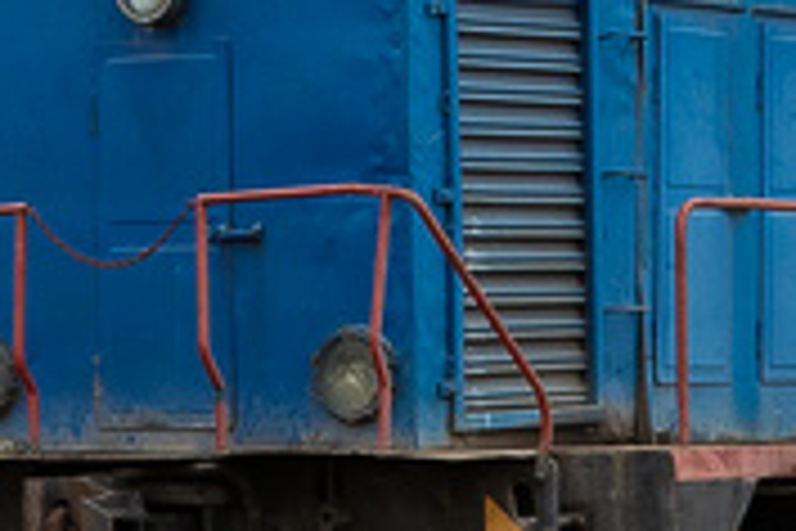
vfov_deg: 5.8
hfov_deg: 8.7
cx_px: 675
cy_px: -106
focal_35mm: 237
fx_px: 5240
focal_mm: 30
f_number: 7.1
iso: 200
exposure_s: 1/400
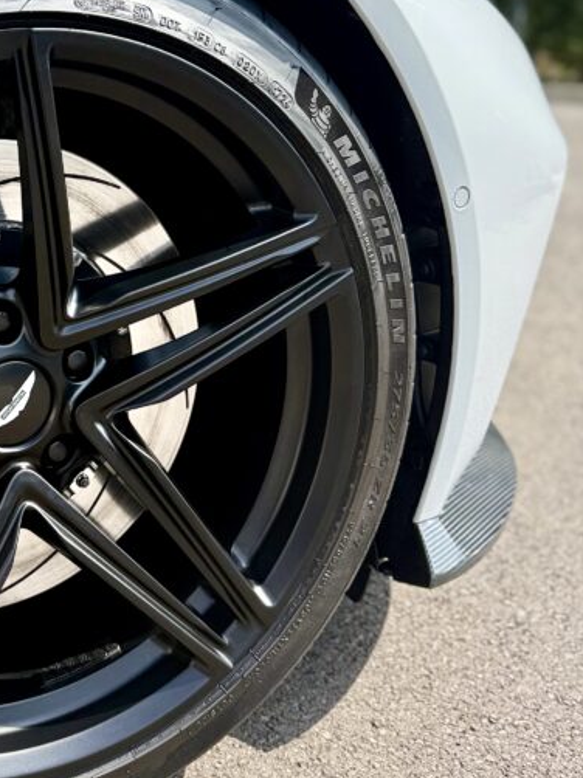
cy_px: 209
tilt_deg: -9.4
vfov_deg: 38.1
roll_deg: -0.5
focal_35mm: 49
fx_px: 1101
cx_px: -9
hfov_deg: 27.8
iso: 80
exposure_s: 1/2703
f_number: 1.78
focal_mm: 6.76
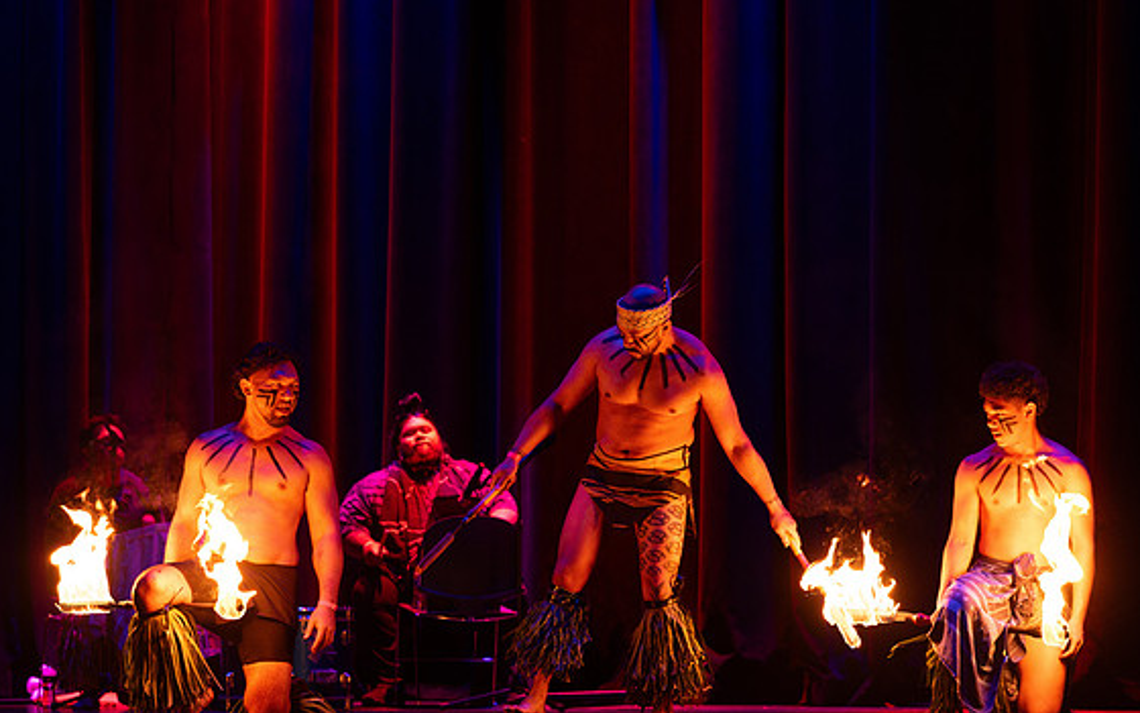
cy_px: 342
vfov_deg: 7.9
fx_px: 5157
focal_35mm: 166
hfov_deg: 12.6
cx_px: 587
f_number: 2.8
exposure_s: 1/200
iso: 3200
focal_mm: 135
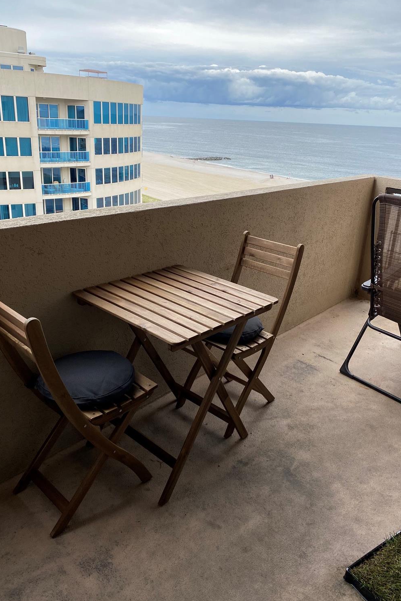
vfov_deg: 65.5
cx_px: 193
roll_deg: -3.7
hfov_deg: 46.4
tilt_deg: -20.2
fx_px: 468
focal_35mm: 28
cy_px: 299
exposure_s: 1/693
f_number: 1.8
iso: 32
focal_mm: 4.25
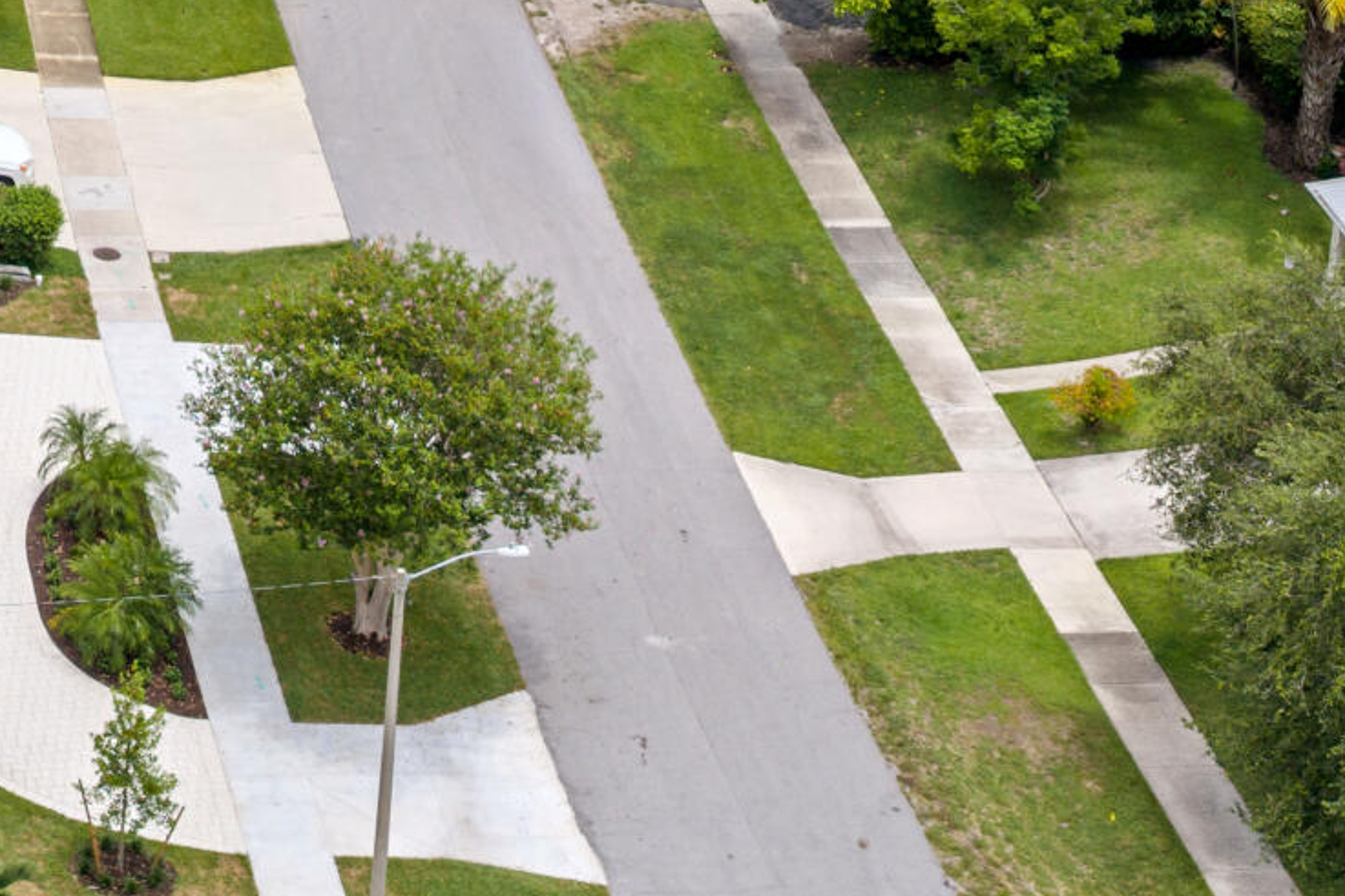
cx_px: -615
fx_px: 4258
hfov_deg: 16.5
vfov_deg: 11.0
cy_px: -843
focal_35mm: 114
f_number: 2.8
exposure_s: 1/500
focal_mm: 14.45
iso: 100
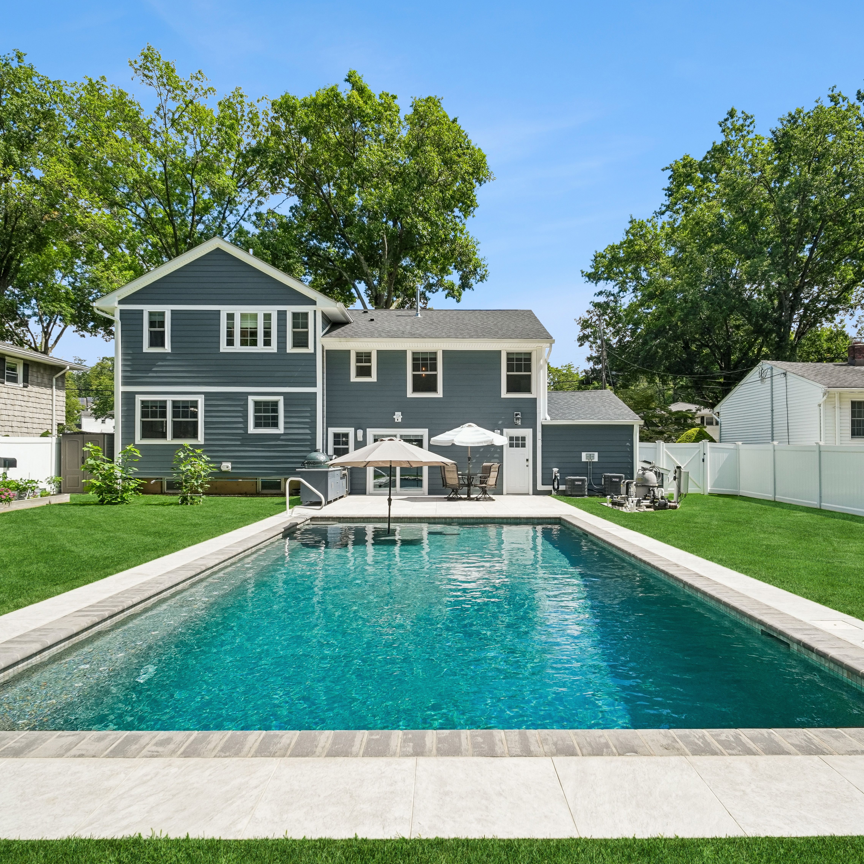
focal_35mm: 21
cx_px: 447
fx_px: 593
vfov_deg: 72.1
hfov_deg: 72.1
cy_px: 438
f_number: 8
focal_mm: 16
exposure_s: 1/640
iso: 400
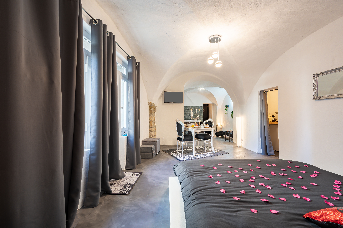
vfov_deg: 81.1
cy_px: 114
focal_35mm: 14
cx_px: 172
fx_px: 133
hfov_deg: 104.3
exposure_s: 1/8
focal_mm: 14
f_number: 11
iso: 160
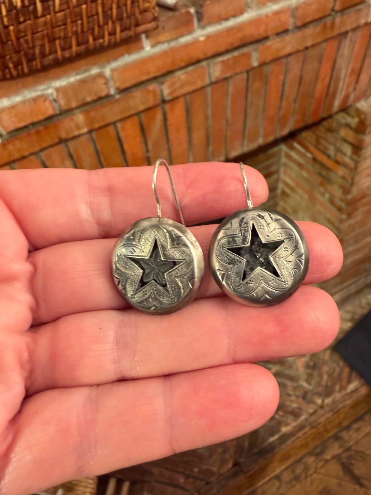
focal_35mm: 27
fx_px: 386
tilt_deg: -46.9
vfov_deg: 65.3
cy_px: 250
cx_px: 188
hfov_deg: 51.4
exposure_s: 1/50
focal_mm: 2.22
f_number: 2.2
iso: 400
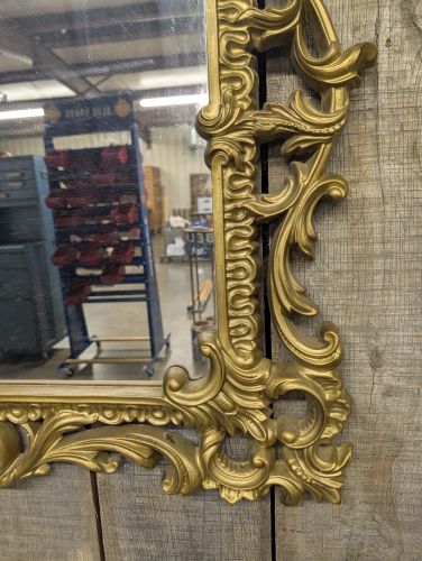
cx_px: 211
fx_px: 389
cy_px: 280
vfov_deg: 71.5
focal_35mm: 24
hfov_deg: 56.9
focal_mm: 6.9
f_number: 1.68
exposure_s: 1/120
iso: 353
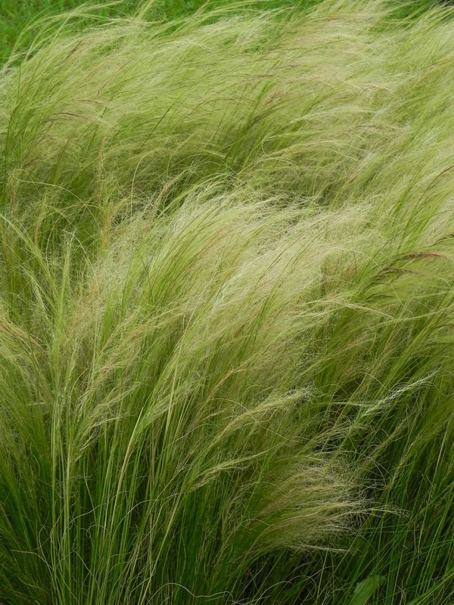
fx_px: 2046
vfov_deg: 16.8
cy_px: 302
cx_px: 227
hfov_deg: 12.7
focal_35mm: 117
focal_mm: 20.8
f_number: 5
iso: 160
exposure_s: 1/60
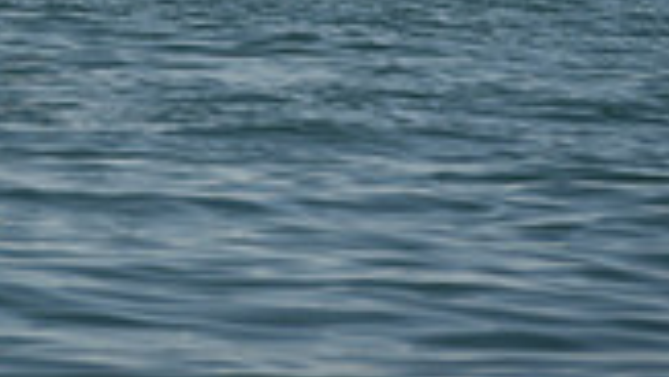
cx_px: -113
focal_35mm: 578
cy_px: -770
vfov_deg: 2.1
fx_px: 10262
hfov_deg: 3.7
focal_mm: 155
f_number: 5.6
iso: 250
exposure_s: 1/800
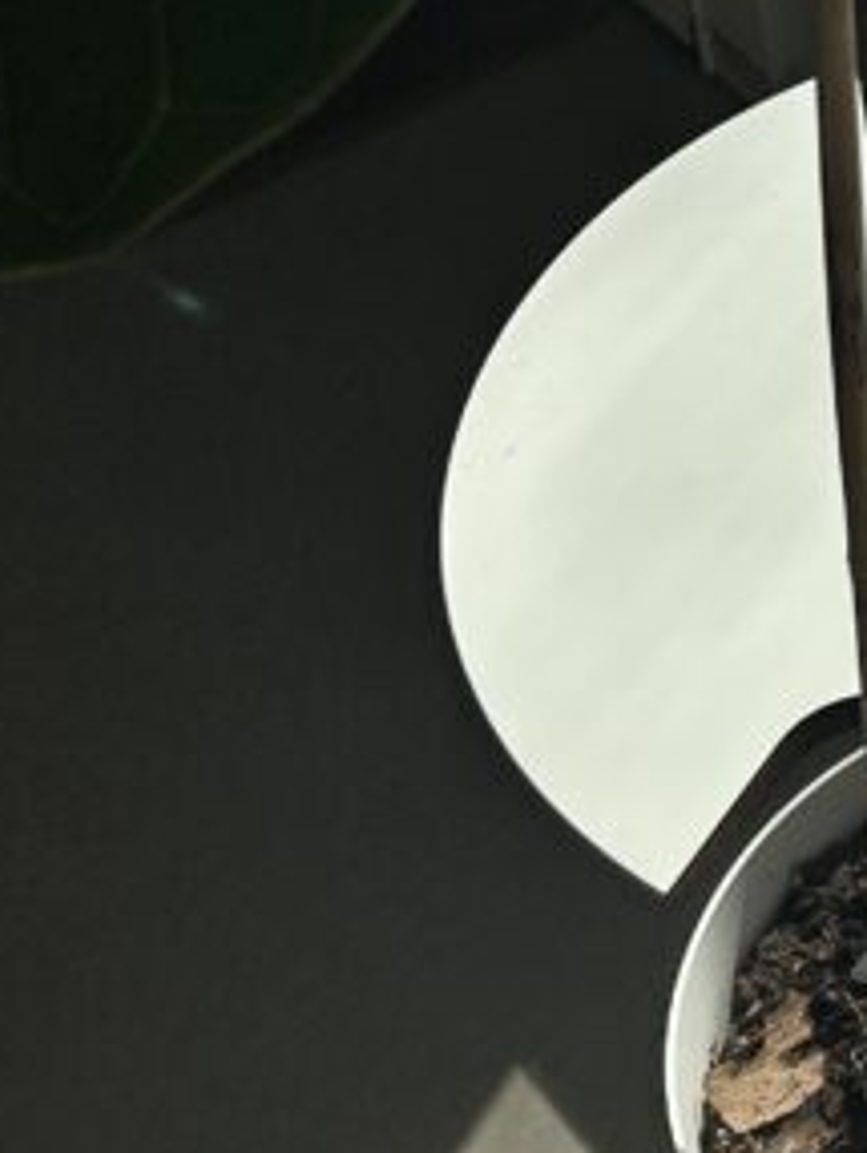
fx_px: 3101
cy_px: 141
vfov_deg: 20.7
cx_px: 1359
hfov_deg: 14.6
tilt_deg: -40.4
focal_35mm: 93
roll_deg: +1.7
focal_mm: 5.7
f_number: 1.5
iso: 50
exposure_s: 1/12658
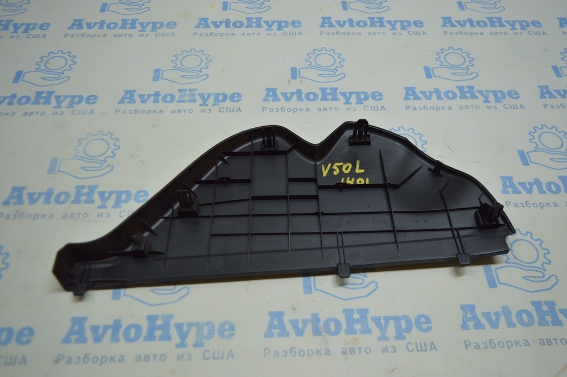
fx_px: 496
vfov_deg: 41.6
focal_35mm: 32
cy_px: 188
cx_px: 284
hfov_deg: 59.5
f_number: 3.8
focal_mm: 21
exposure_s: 1/125
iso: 400
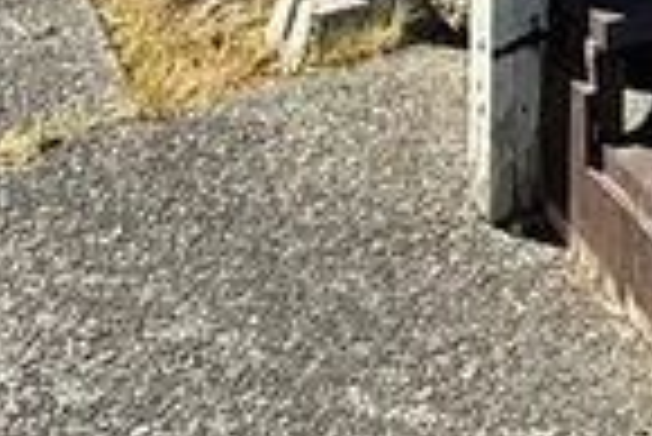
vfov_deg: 9.4
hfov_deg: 17.9
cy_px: -1002
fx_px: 1867
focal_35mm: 103
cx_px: 953
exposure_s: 1/914
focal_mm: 2.22
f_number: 2.2
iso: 64
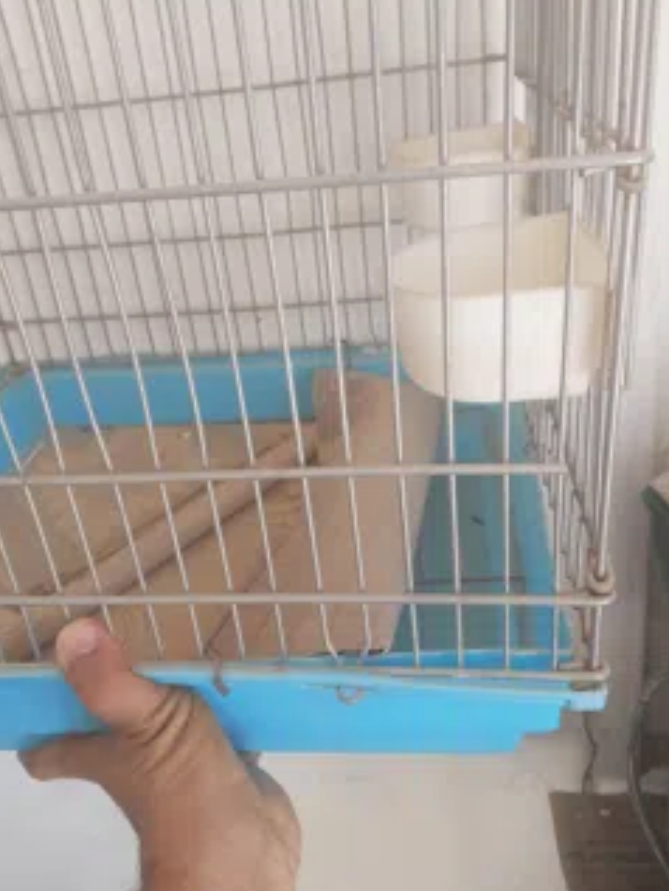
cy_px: 391
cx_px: 329
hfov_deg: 48.3
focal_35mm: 29
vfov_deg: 61.4
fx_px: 747
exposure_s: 1/100
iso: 40
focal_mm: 5.06
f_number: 1.8
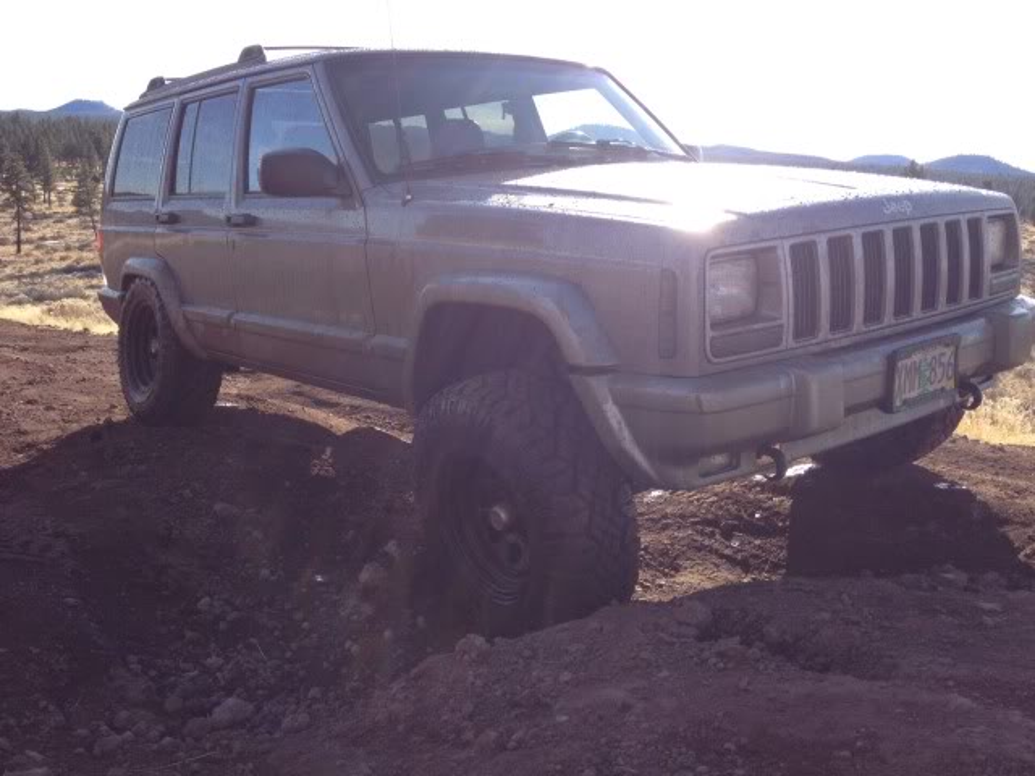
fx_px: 1046
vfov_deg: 40.7
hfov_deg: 52.6
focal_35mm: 35
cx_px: 518
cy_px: 388
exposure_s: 1/726
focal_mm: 4.3
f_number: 2.4
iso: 64
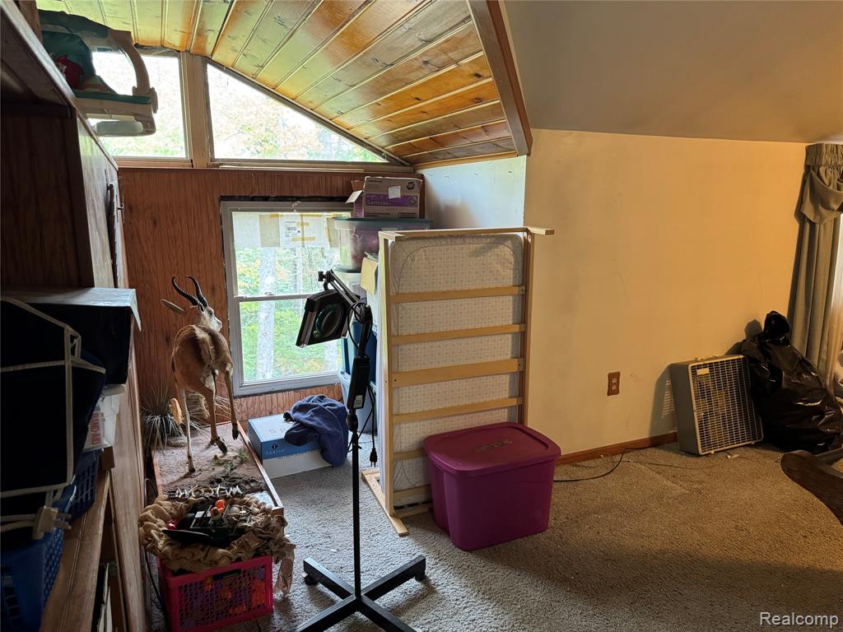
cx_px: 422
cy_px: 316
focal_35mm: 24
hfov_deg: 71.6
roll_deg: +1.0
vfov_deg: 56.8
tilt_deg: -10.7
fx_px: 584
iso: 500
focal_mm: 6.76
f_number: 1.78
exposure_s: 1/60
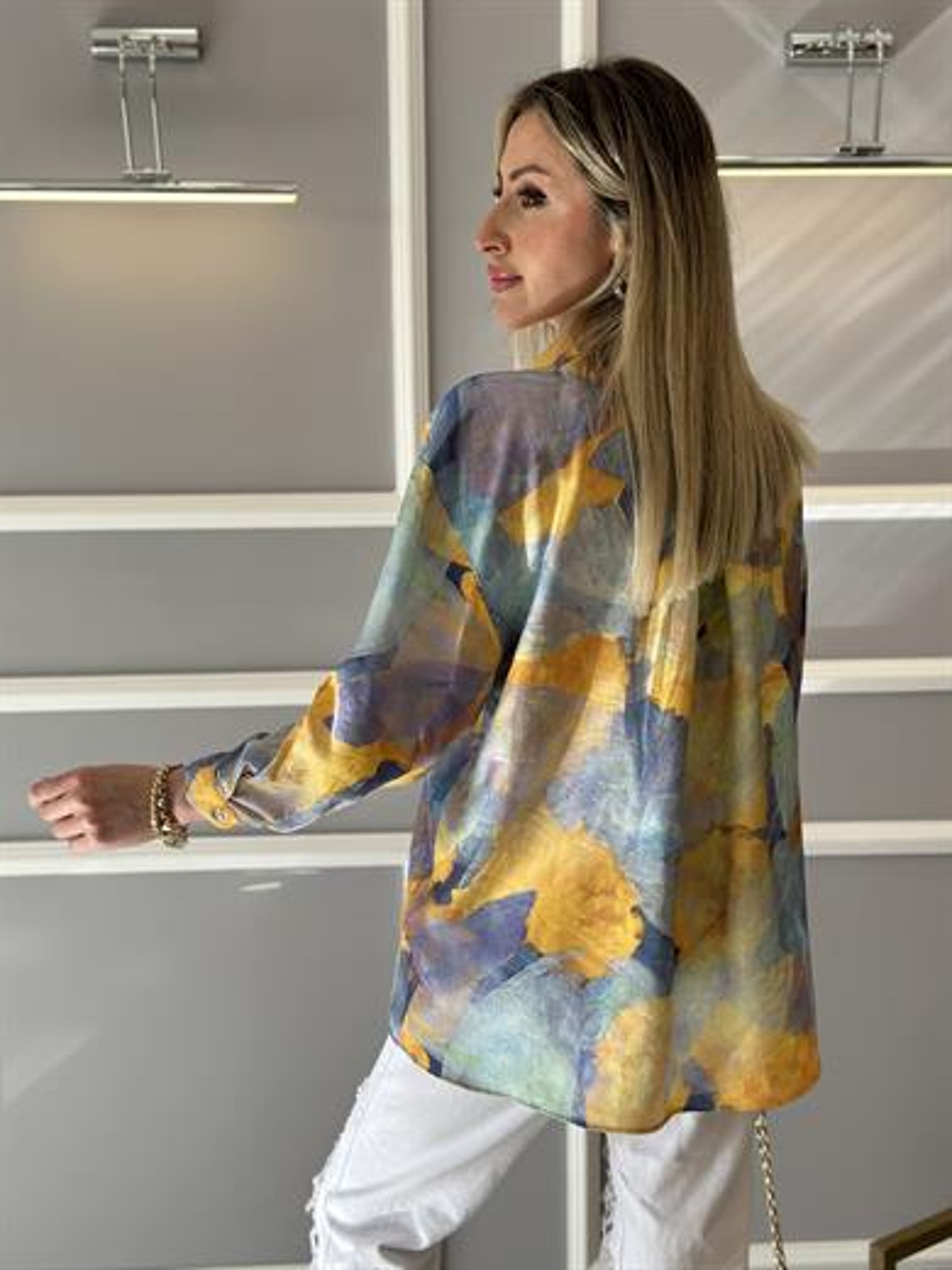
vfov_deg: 39.7
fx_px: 1760
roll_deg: +0.1
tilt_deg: -7.6
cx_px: 476
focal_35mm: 48
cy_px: 635
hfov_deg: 30.3
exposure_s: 1/668
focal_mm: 6.86
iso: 80
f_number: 1.78
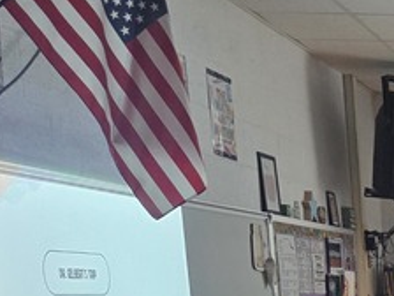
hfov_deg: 14.9
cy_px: 492
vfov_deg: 13.0
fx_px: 1195
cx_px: 809
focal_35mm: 105
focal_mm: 5.4
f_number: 1.8
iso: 500
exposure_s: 1/120
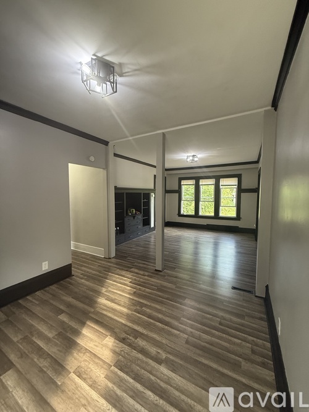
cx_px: 154
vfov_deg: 102.1
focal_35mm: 14
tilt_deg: -3.1
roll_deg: -0.6
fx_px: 167
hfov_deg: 85.7
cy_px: 206
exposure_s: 1/60
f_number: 2.2
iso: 320
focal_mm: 2.22
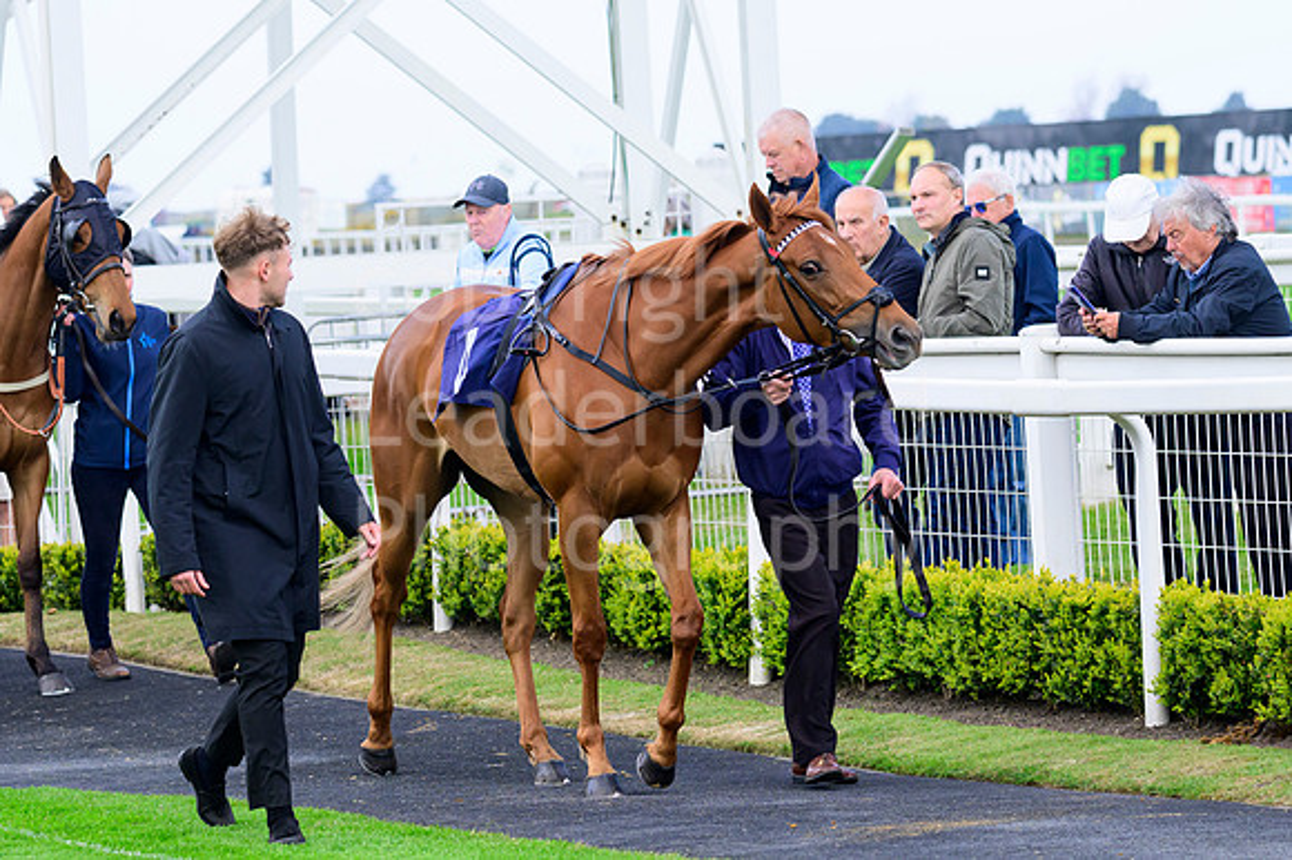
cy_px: 430
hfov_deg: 9.2
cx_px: 646
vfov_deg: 6.1
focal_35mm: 225
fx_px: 8070
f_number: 5.6
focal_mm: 150
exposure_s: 1/1250
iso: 1000
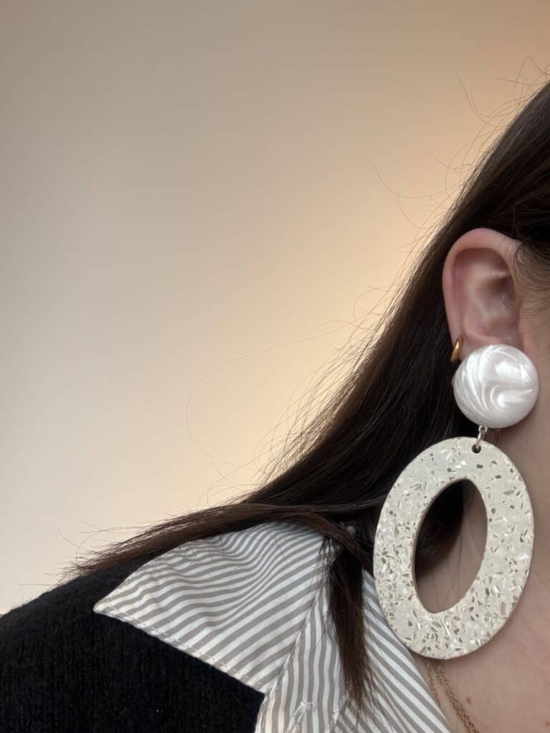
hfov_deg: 46.8
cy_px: 366
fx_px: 636
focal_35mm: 30
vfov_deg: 60.0
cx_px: 275
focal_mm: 2.69
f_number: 1.9
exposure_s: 1/100
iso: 32
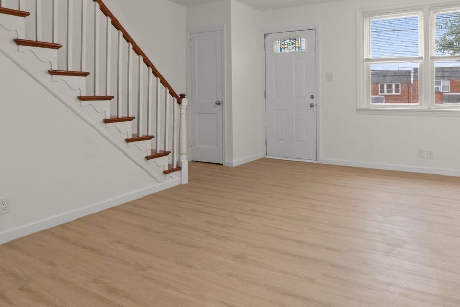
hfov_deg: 72.1
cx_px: 296
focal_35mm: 24
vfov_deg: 52.1
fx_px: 307
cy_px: 102
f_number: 9
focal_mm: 10
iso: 200
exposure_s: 1/2
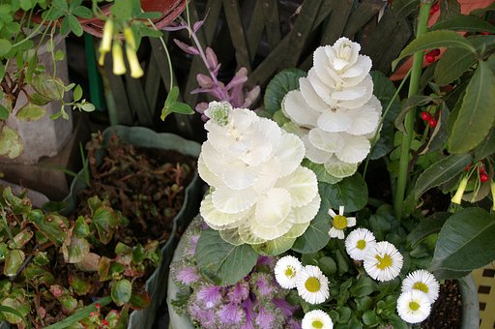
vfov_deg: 18.1
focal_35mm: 75
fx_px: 1030
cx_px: 248
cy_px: 164
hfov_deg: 27.0
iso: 200
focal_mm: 50
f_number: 5.6
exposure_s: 1/100
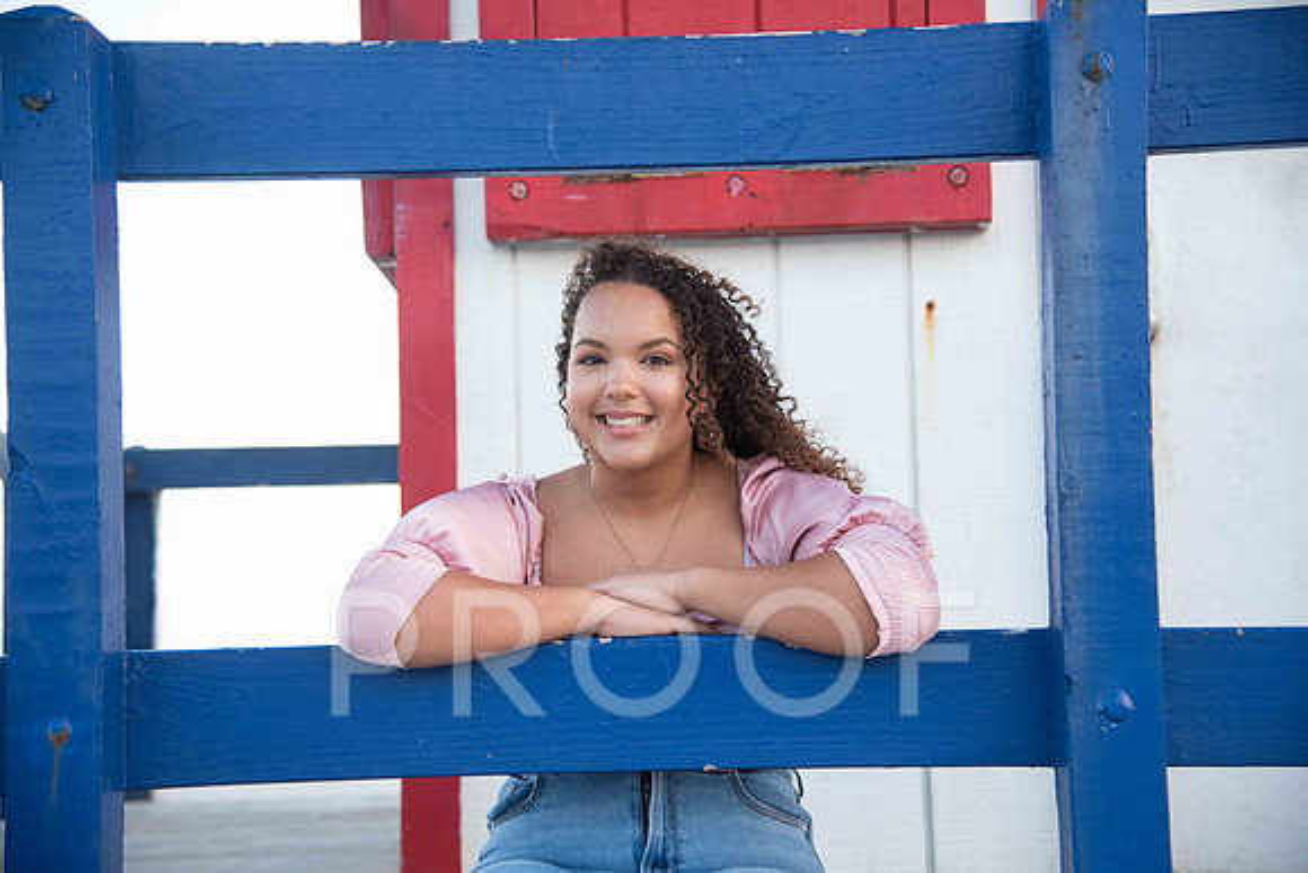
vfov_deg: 21.9
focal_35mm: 62
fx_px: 2253
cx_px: 654
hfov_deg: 32.4
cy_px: 436
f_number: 4
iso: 400
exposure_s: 1/250
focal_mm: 62
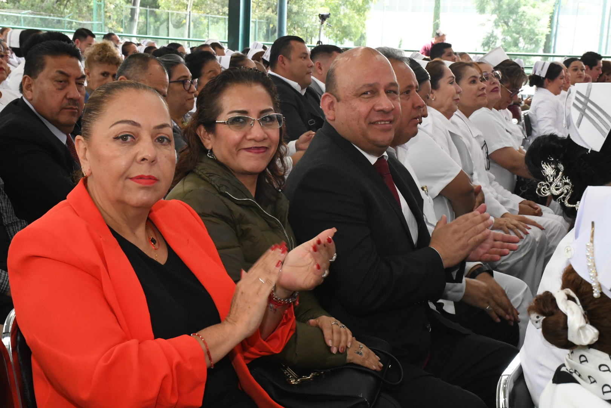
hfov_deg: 28.1
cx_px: 306
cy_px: 204
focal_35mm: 72
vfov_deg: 18.9
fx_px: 1222
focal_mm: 48
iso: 4000
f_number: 16
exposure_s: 1/125
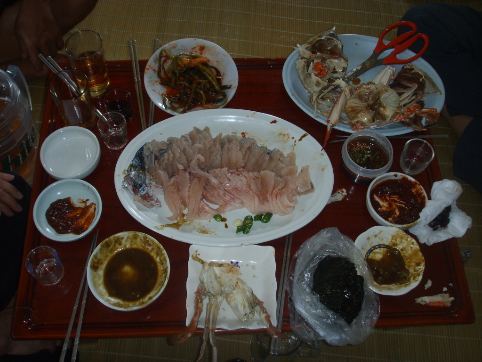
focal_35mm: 39
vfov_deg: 36.8
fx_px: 543
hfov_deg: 47.9
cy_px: 181
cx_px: 241
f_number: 3.5
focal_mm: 6.6
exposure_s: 1/45
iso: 100
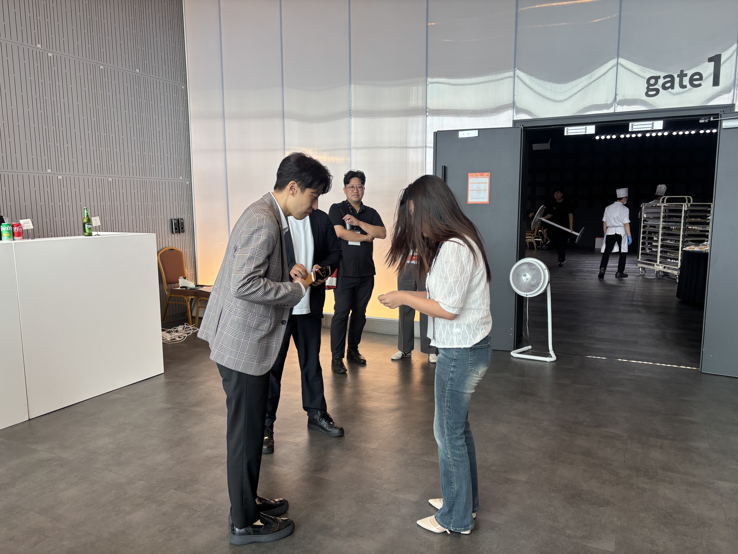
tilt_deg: -8.0
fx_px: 554
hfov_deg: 67.3
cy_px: 277
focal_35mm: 26
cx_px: 369
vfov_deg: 53.1
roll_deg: +0.3
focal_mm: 5.96
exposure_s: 1/121
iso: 80
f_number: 1.6
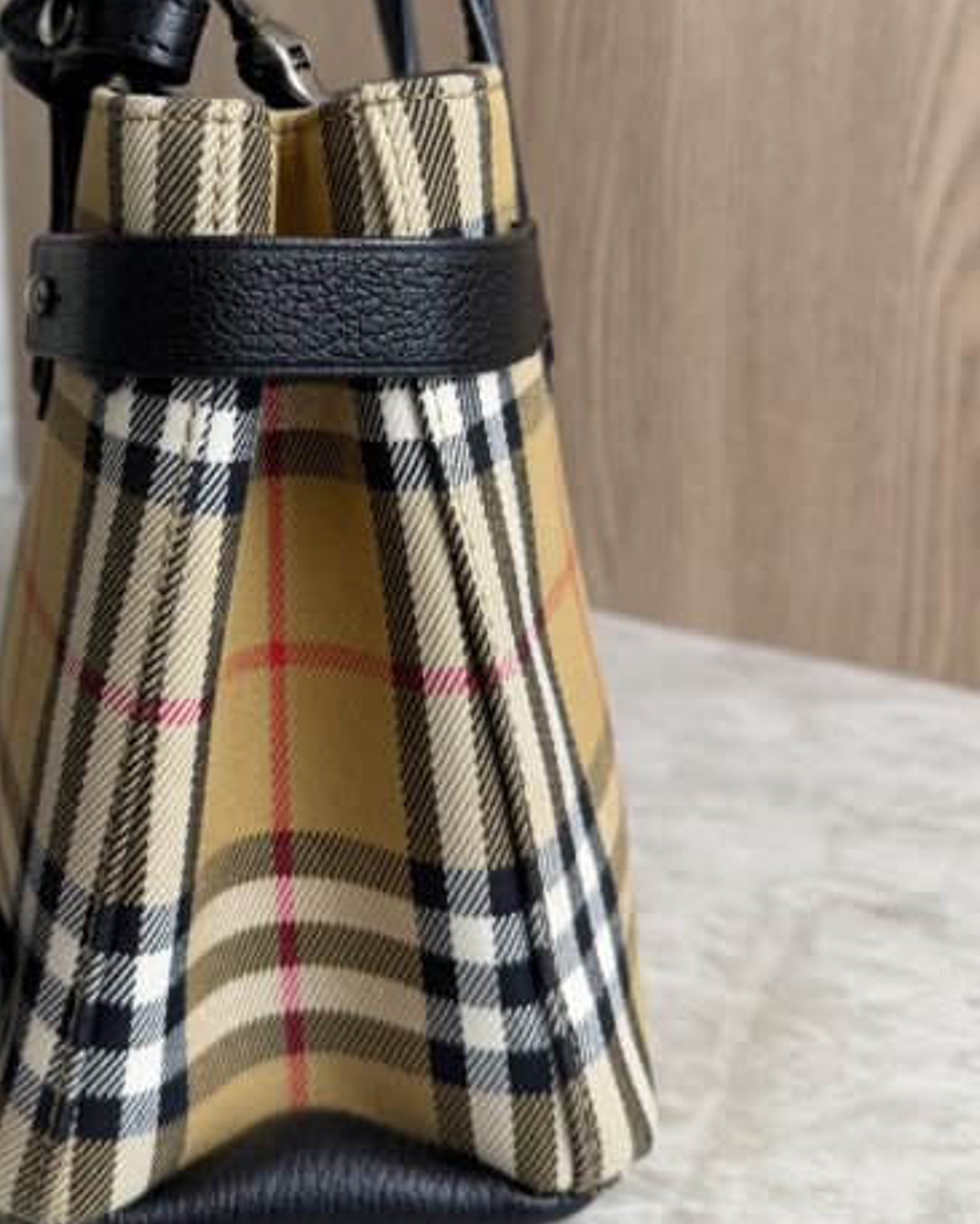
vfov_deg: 44.1
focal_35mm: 41
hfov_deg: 35.7
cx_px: 244
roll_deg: +1.0
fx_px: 1485
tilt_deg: -11.1
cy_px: 399
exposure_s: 1/120
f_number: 1.78
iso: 80
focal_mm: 6.76
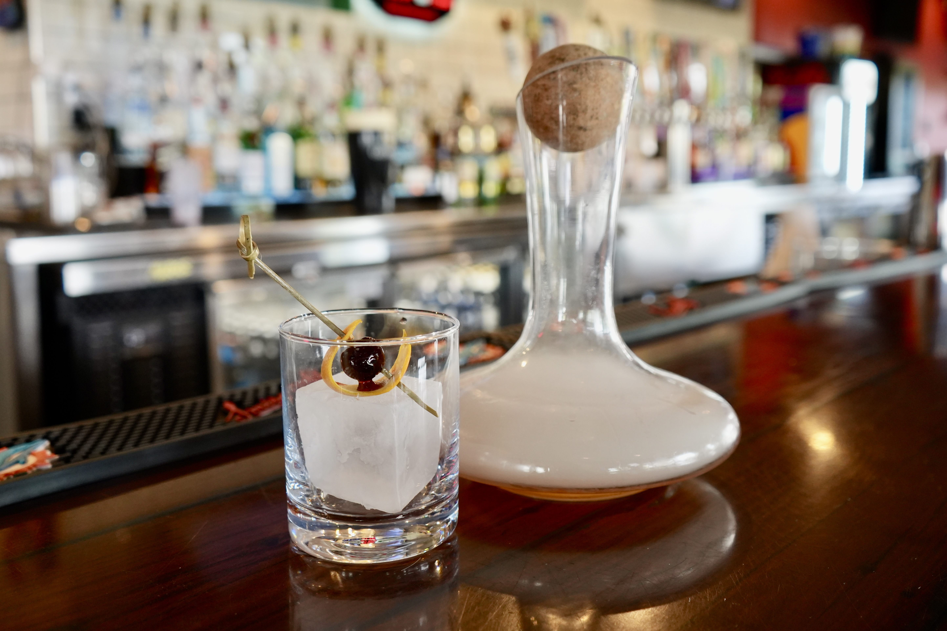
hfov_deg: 63.7
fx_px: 763
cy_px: 316
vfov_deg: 45.0
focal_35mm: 29
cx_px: 474
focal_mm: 29
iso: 1250
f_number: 4
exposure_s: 1/160
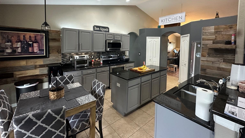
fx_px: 104
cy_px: 50
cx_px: 122
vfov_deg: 65.8
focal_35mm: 16
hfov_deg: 99.4
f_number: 2.2
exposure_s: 1/60
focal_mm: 2.22
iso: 320
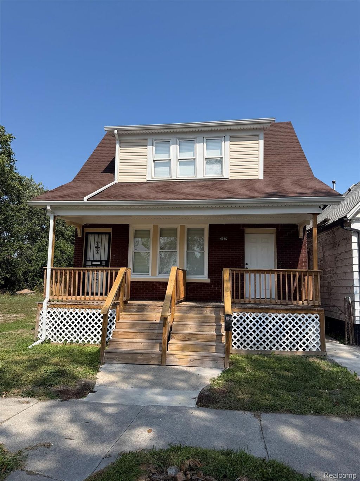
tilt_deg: +6.5
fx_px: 333
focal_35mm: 24
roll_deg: -1.1
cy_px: 240
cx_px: 180
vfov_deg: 71.6
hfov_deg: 56.8
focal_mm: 6.76
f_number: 1.78
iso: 80
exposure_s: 1/4405
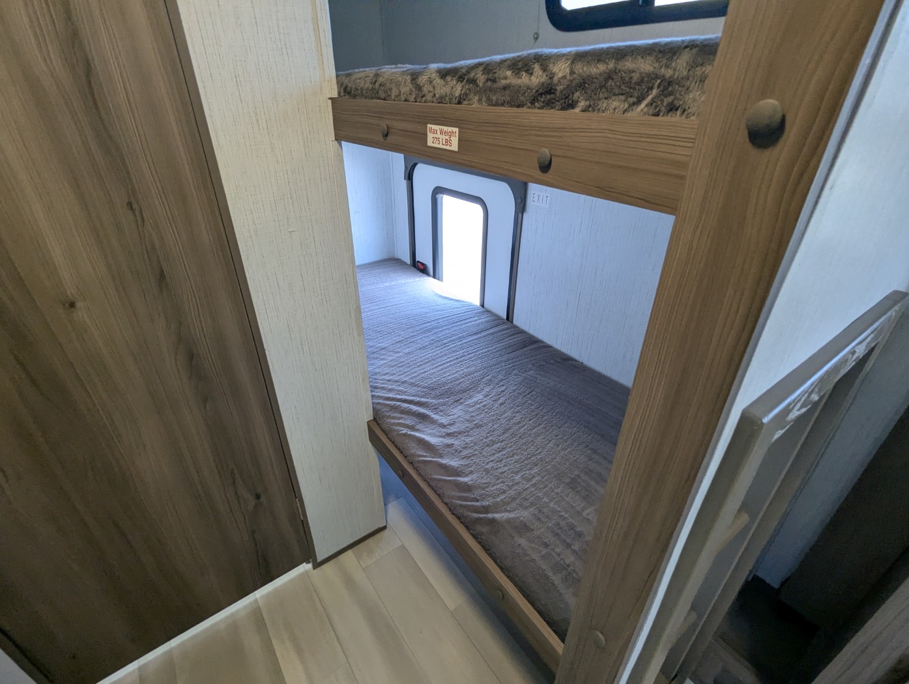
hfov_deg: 94.4
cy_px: 342
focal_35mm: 16
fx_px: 421
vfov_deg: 78.2
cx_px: 454
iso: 191
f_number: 2.2
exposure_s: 1/103
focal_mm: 2.35
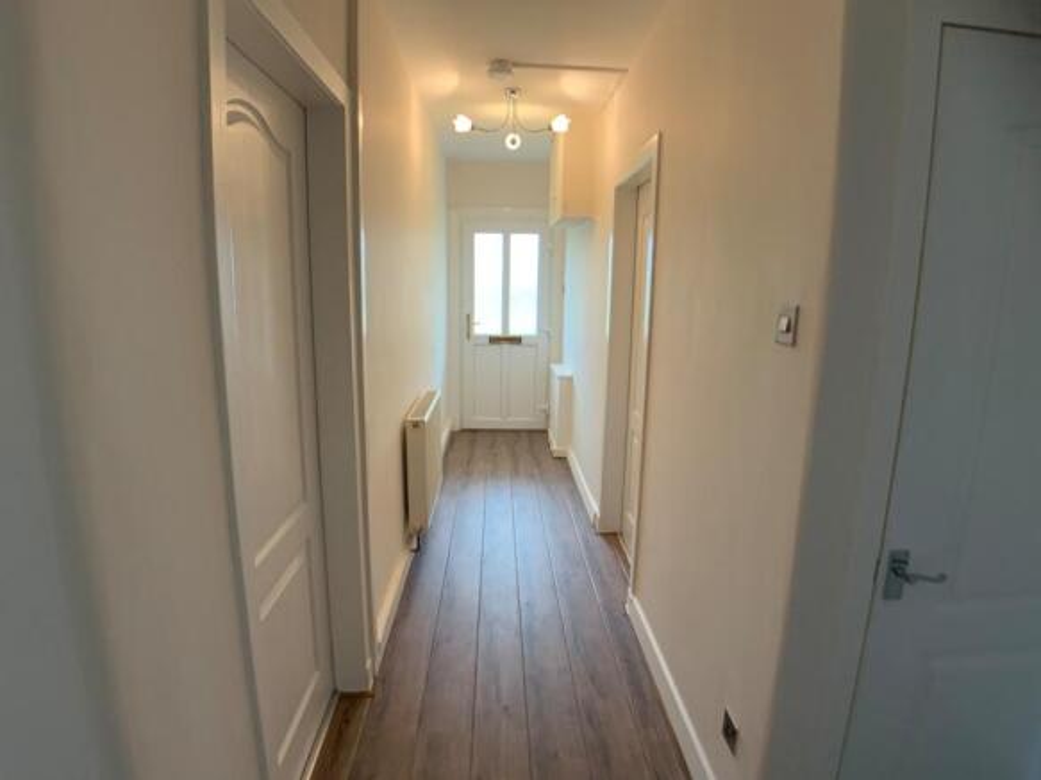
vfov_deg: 48.2
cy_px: 390
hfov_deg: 61.7
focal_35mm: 29
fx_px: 872
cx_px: 520
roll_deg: +0.2
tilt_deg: -11.6
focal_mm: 3
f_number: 1.8
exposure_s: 1/50
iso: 125
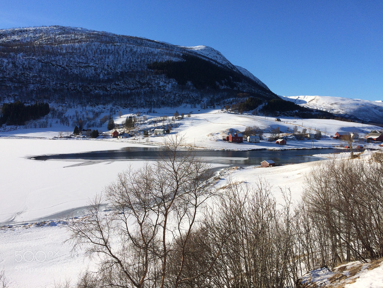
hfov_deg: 61.7
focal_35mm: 29
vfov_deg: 48.2
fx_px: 321
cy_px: 144
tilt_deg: -2.6
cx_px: 192
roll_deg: -0.9
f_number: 2.2
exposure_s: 1/2933
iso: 32
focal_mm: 4.15
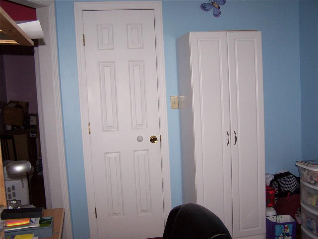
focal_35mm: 38
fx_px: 349
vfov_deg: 37.7
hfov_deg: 49.0
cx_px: 159
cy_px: 120
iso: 140
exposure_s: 1/60
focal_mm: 6.3
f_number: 2.8
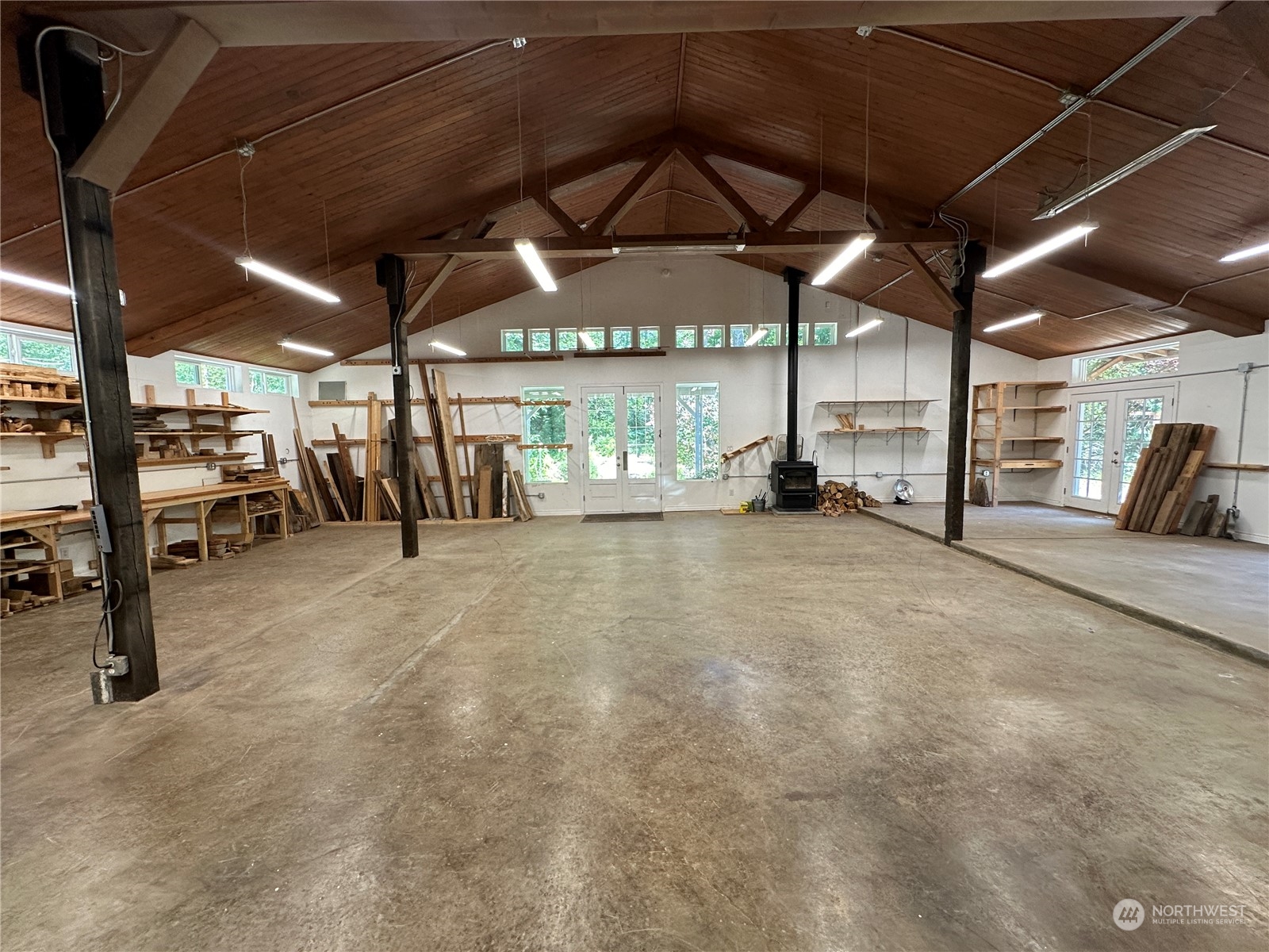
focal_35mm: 14
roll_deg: +0.7
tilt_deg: -6.1
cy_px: 476
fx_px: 513
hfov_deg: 102.1
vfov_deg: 85.7
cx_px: 634
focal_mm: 2.22
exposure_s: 1/120
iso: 160
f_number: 2.2
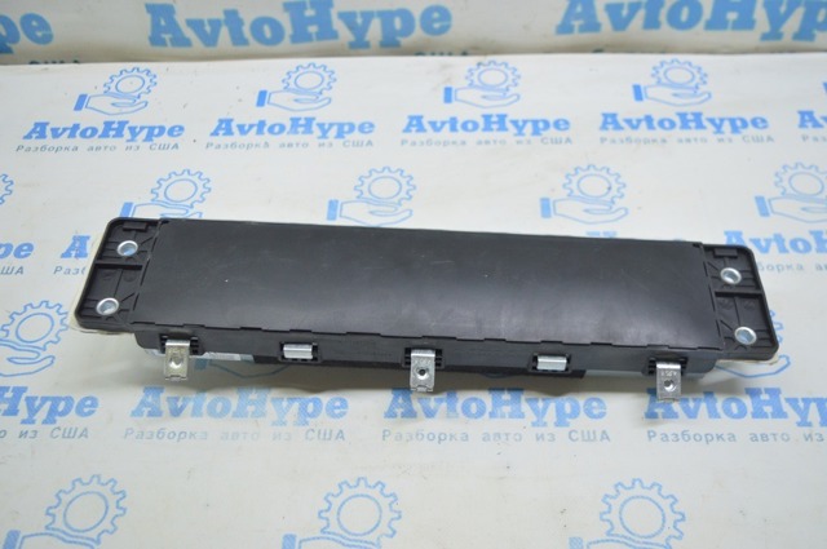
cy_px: 274
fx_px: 860
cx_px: 414
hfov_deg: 51.3
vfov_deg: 35.4
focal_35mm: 38
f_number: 4
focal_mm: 25
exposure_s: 1/40
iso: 400
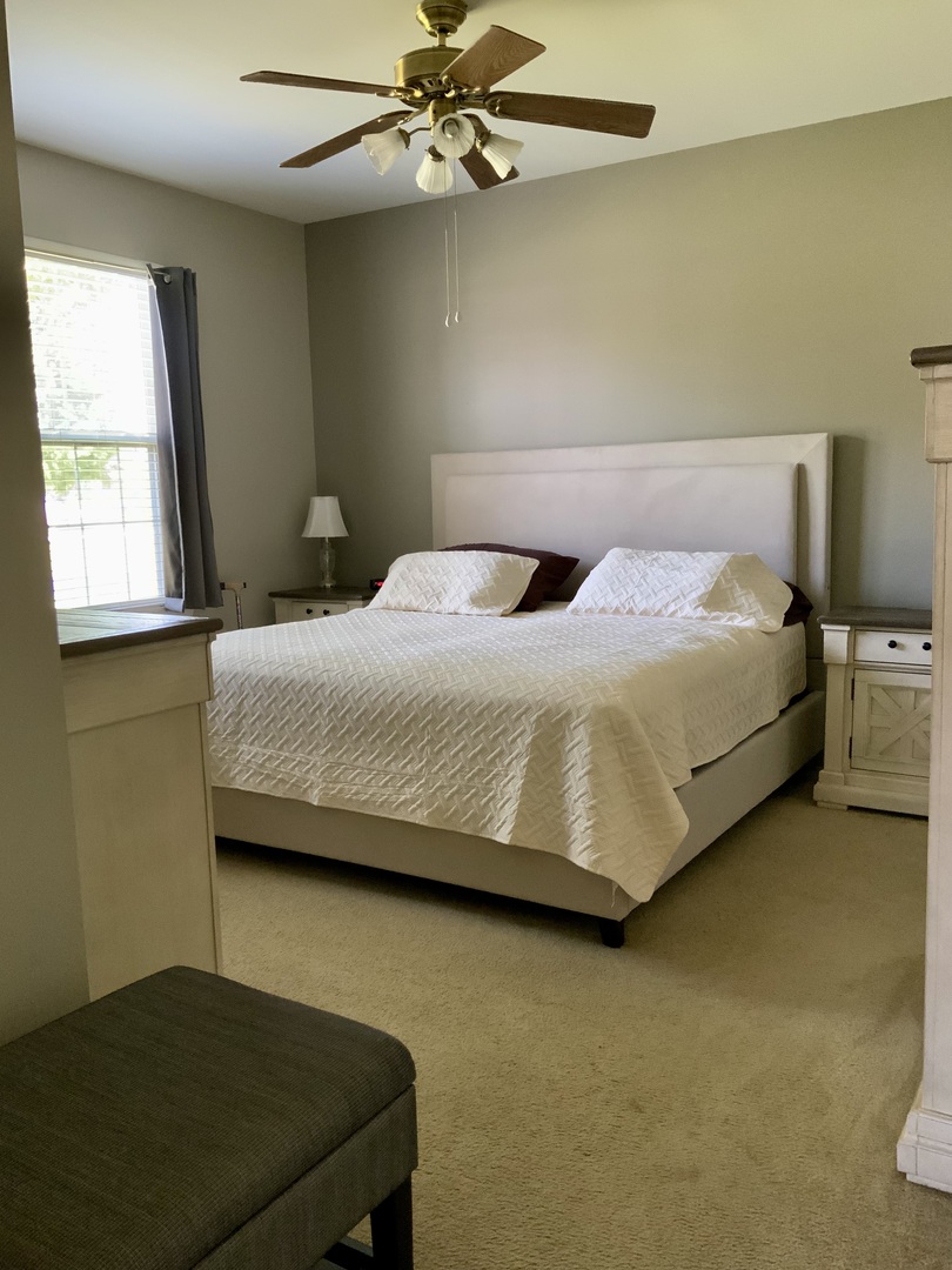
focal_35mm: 29
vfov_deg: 61.7
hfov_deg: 48.2
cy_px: 635
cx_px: 476
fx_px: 1063
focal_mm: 3
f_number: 1.8
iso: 320
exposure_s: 1/54
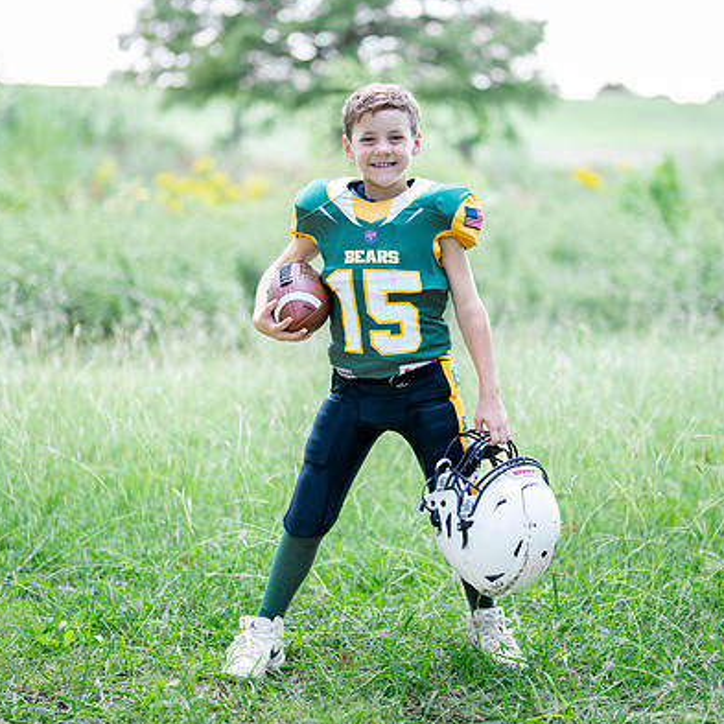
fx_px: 1822
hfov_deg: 22.5
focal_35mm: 77
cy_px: 323
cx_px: 401
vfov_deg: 22.5
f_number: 1.2
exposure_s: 1/1250
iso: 320
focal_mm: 50
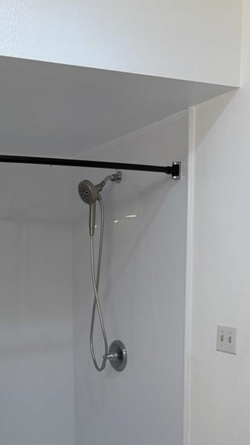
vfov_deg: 43.7
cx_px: 19
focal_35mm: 45
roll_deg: +1.5
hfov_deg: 25.6
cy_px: 346
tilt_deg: -7.8
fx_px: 530
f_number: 1.6
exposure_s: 1/120
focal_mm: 5.96
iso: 50
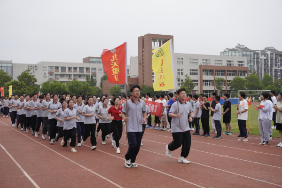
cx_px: 141
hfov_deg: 45.0
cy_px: 94
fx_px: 341
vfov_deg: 30.8
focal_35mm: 44
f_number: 5.6
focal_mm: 29
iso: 100
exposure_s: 1/125
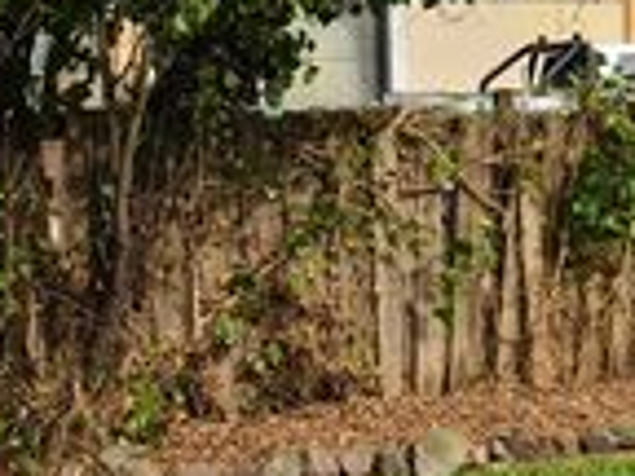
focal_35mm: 94
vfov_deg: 15.7
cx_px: 613
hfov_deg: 20.3
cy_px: 337
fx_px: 1724
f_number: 2
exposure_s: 1/289
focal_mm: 5.9
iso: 25
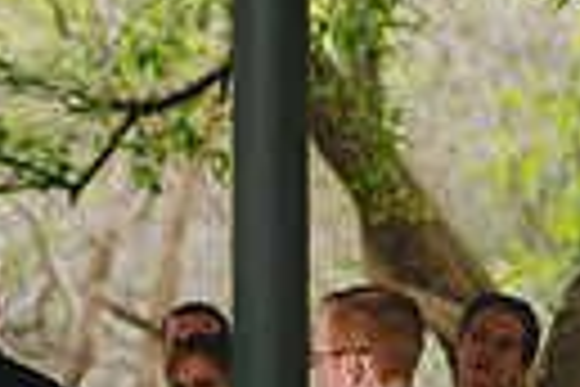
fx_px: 6315
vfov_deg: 3.5
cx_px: -354
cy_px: 268
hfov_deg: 5.2
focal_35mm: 392
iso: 80
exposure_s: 1/500
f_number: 2
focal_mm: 85
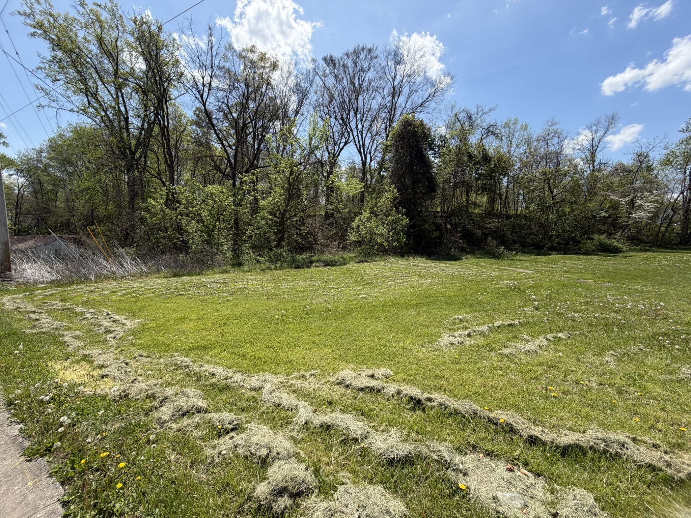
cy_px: 259
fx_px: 279
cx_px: 346
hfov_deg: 102.1
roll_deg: -1.4
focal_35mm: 14
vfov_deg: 85.7
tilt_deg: -5.1
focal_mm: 2.22
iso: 25
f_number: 2.2
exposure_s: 1/830
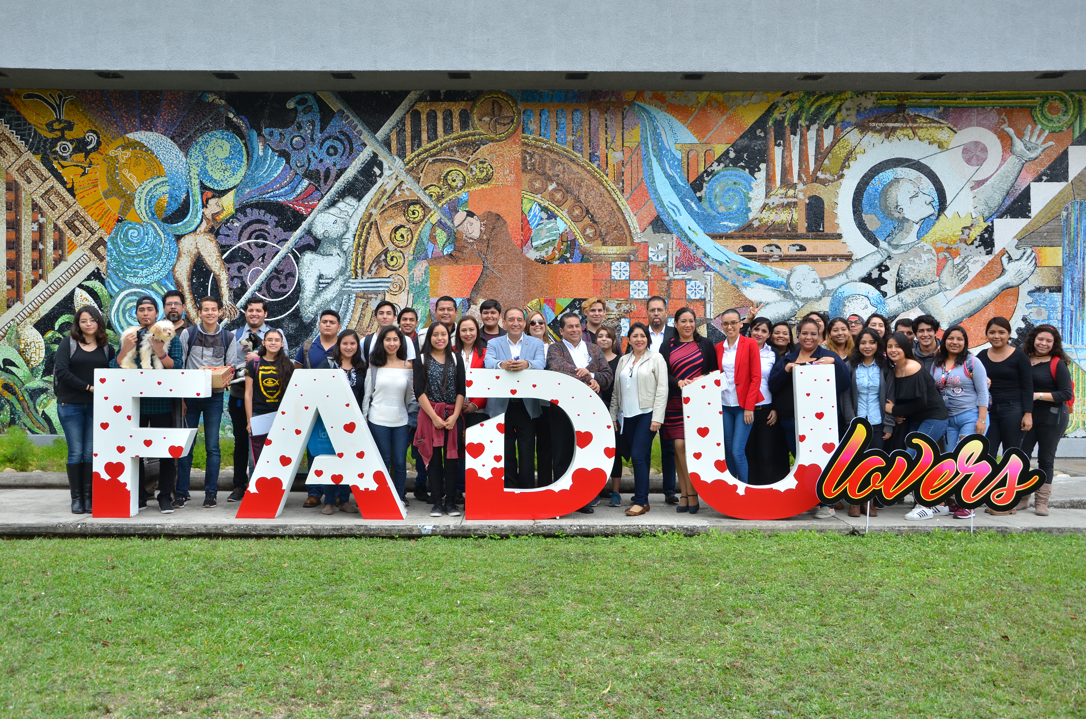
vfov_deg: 36.7
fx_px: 1084
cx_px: 543
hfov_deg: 53.2
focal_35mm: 36
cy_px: 360
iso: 160
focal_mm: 24
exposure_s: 1/160
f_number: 6.3
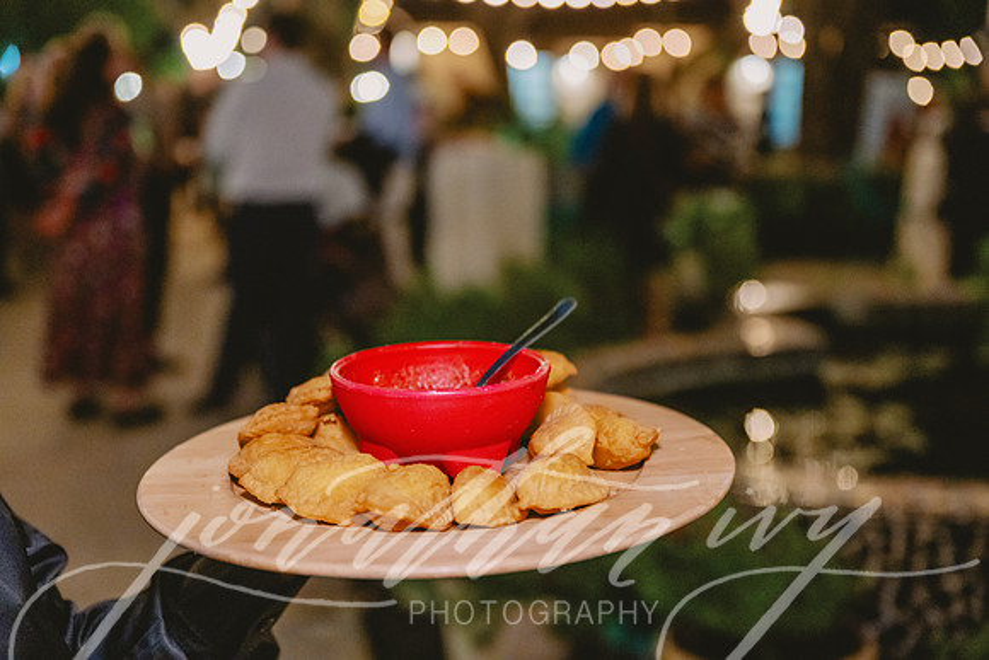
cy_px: 330
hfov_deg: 43.6
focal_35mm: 45
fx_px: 1236
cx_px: 494
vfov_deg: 29.9
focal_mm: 45
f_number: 2.8
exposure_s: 1/60
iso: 5000
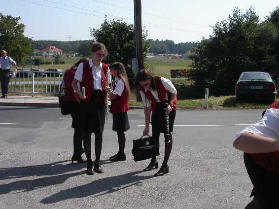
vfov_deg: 33.5
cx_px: 137
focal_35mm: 43
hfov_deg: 43.9
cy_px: 94
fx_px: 346
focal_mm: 7.8
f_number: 8
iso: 100
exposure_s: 1/350
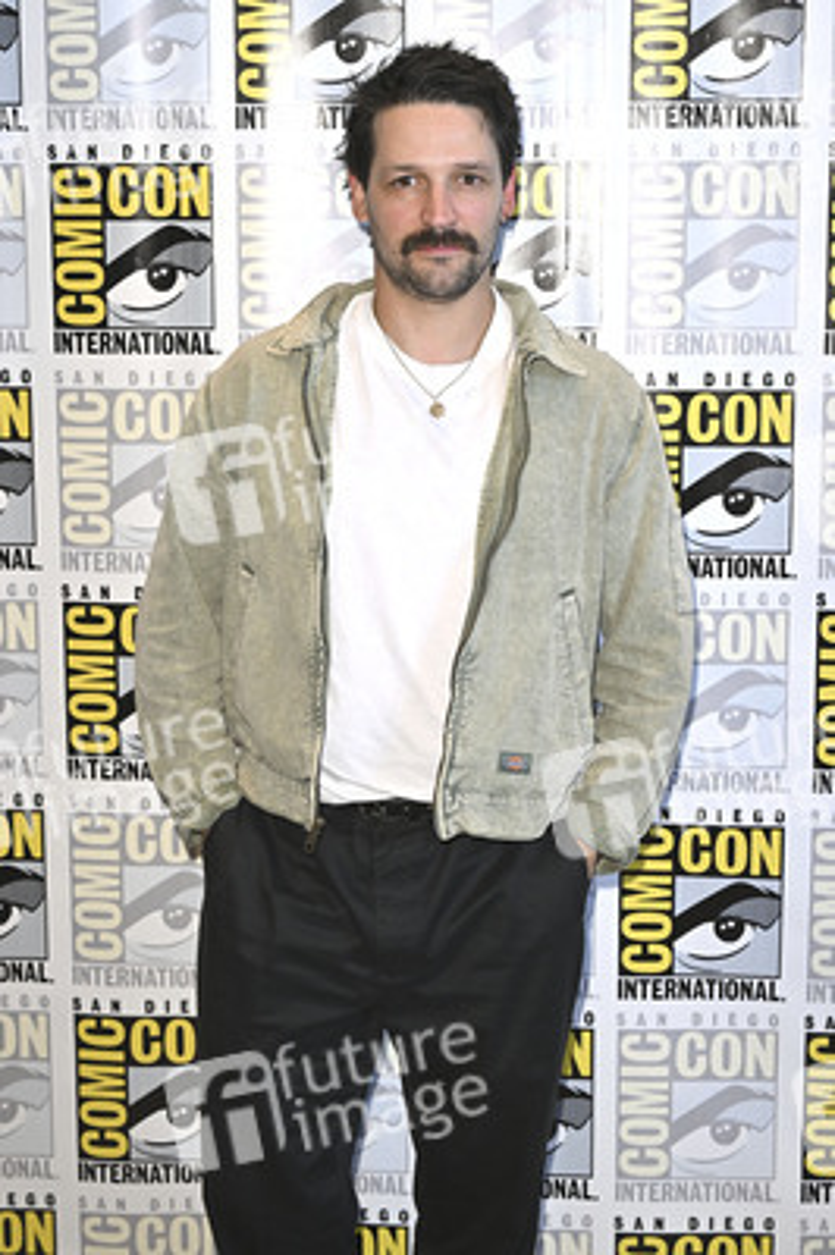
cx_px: 418
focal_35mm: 61
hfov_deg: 22.2
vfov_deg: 32.9
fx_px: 2126
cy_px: 628
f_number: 6.3
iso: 2000
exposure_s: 1/250
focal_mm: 61
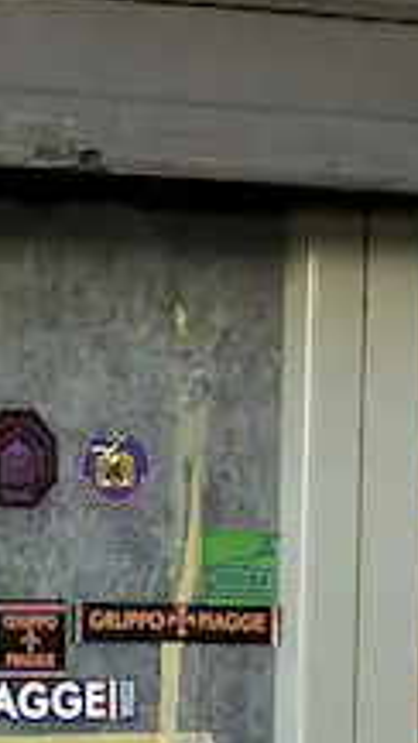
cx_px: -881
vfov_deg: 9.4
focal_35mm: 223
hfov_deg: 5.1
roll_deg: -0.4
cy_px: 1092
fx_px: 4396
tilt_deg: -1.8
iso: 64
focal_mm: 6.76
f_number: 1.78
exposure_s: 1/352
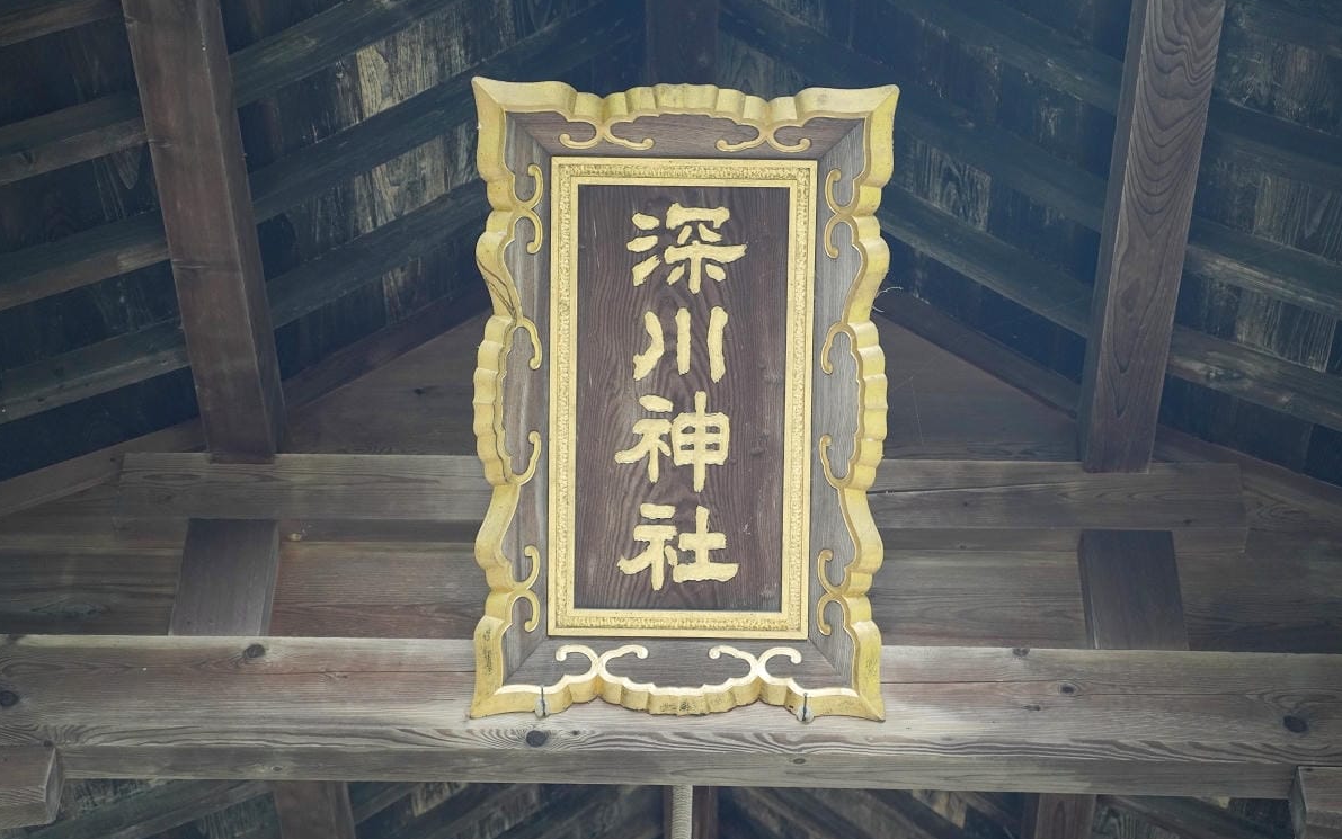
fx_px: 2817
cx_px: 669
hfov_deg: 26.8
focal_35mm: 77
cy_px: 405
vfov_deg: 16.9
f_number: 2.8
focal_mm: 75
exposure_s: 1/160
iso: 1600
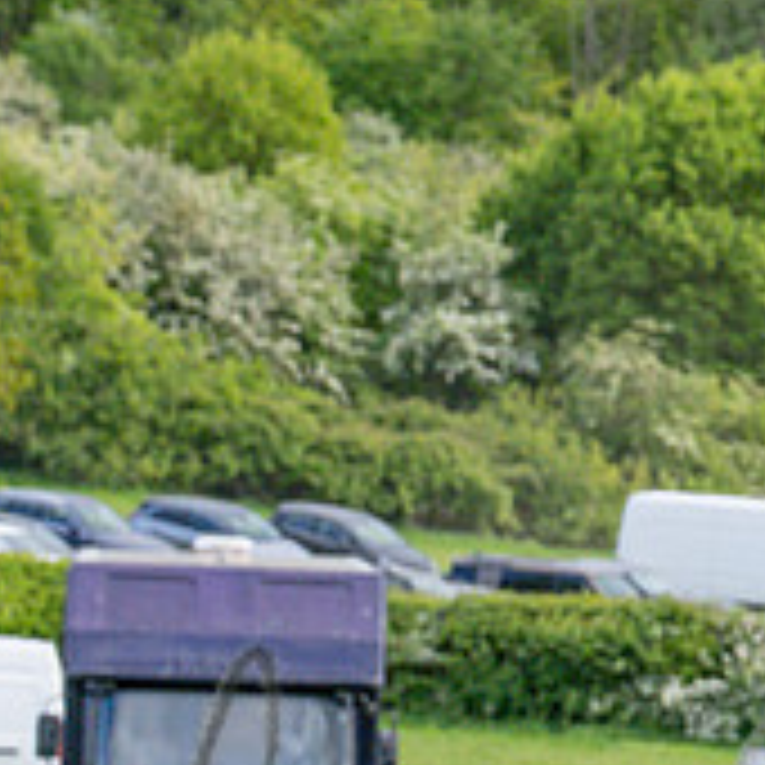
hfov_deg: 4.6
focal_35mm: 375
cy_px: 930
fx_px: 9376
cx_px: 1181
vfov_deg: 4.7
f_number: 4.5
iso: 400
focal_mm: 70
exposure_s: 1/2500
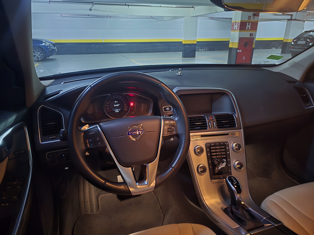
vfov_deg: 58.9
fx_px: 209
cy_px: 118
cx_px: 157
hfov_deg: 73.9
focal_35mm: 23
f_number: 1.7
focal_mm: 6.3
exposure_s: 1/24
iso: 2500
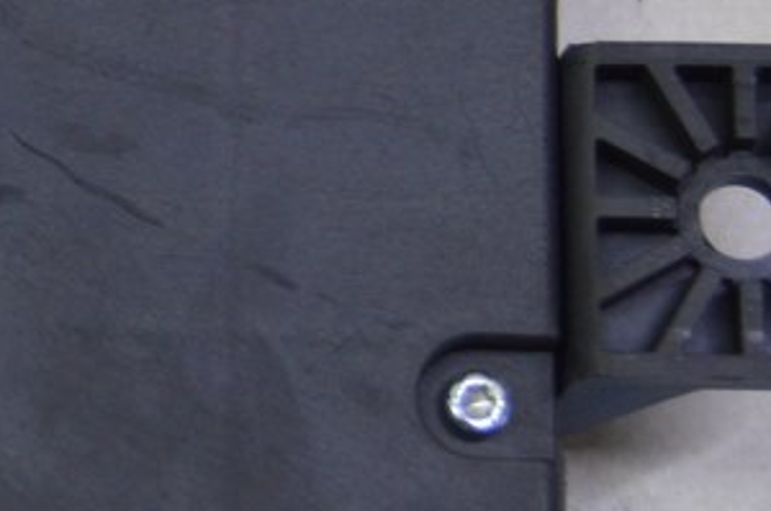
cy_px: 158
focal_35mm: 205
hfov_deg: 9.9
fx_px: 4383
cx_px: -172
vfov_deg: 6.7
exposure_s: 1/60
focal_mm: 40
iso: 720
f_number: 5
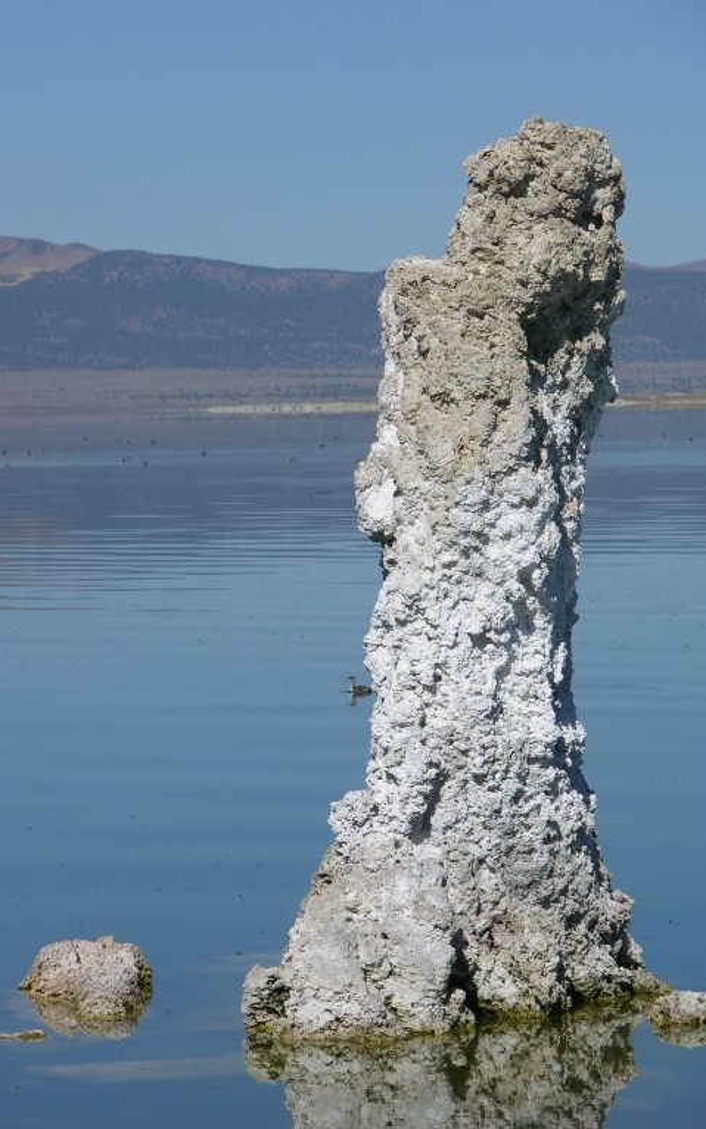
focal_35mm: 202
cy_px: 564
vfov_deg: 10.4
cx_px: 304
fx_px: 6216
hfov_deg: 6.5
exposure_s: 1/506
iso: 50
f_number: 6.4
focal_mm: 48.5
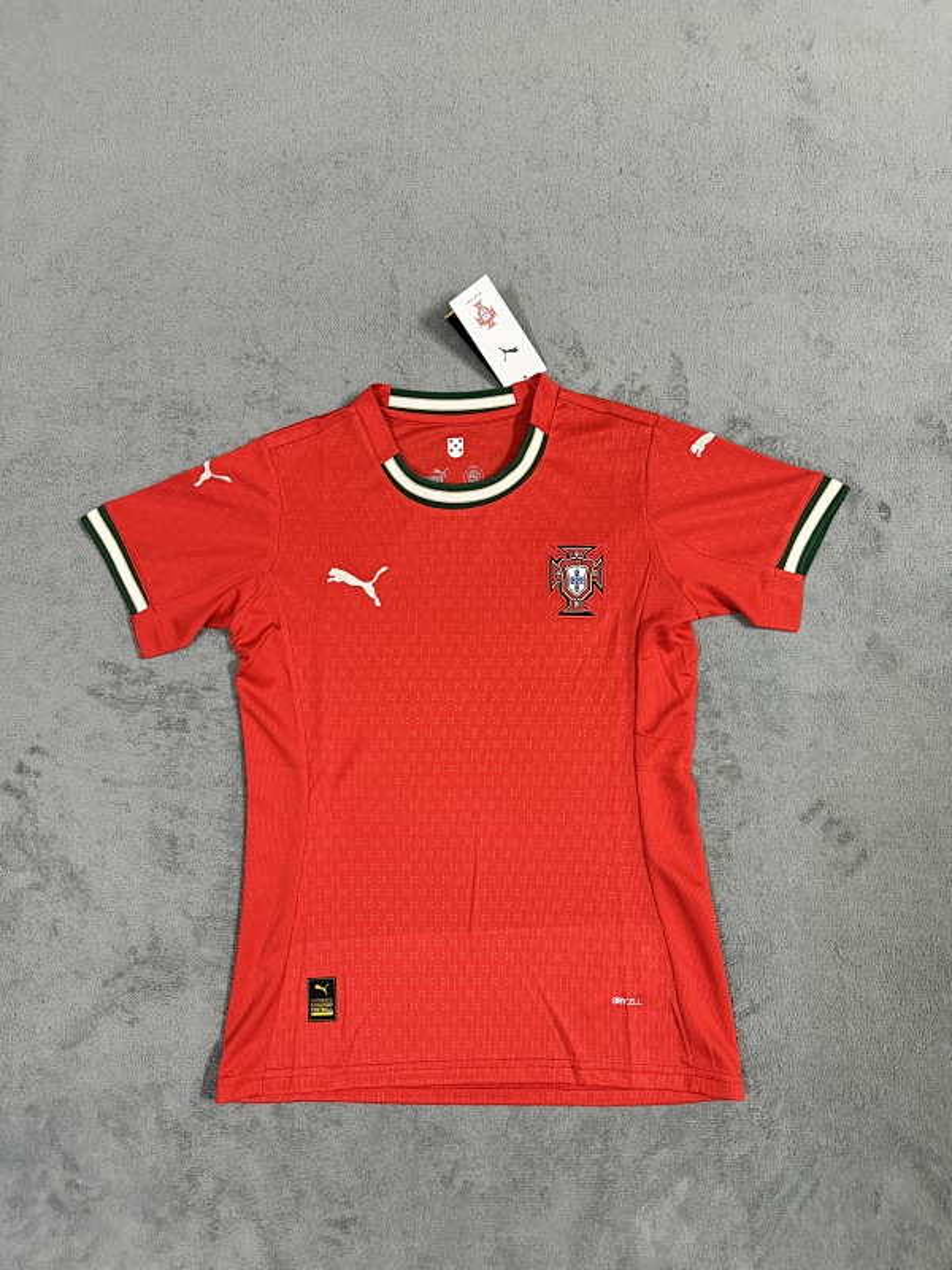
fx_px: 880
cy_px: 635
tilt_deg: -82.1
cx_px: 476
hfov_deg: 56.8
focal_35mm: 24
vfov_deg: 71.6
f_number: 1.78
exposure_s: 1/50
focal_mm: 6.76
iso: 640
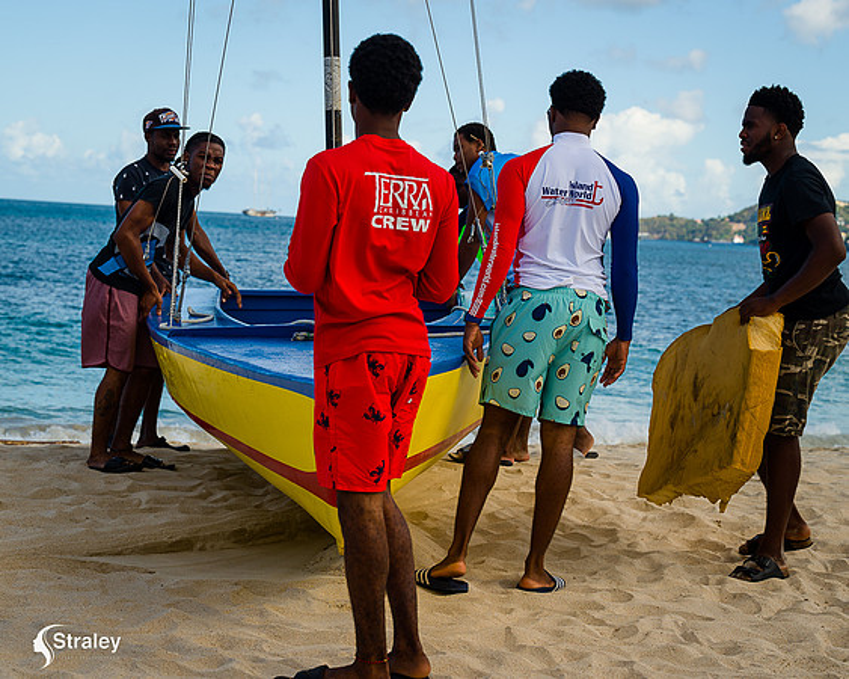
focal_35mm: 79
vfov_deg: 19.4
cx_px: 424
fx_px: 1980
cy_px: 340
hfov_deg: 24.2
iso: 90
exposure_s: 1/320
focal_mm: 70
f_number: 6.3
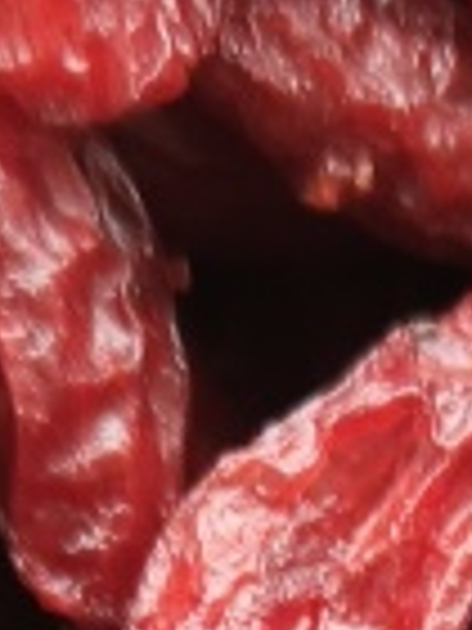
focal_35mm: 183
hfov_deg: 8.0
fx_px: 3327
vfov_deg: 9.7
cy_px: 1424
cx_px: 593
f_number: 1.8
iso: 125
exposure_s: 1/100
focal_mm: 5.59
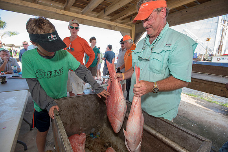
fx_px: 108
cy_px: 76
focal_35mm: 17
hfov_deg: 93.3
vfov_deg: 70.5
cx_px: 114
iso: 250
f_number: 4.5
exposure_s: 1/200
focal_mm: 17
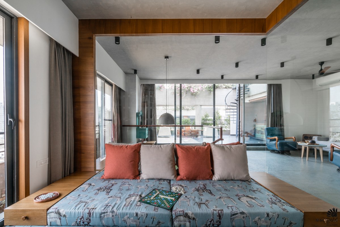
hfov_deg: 96.7
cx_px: 170
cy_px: 114
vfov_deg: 73.8
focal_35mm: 16
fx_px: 151
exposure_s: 1/10
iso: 125
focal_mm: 16
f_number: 9
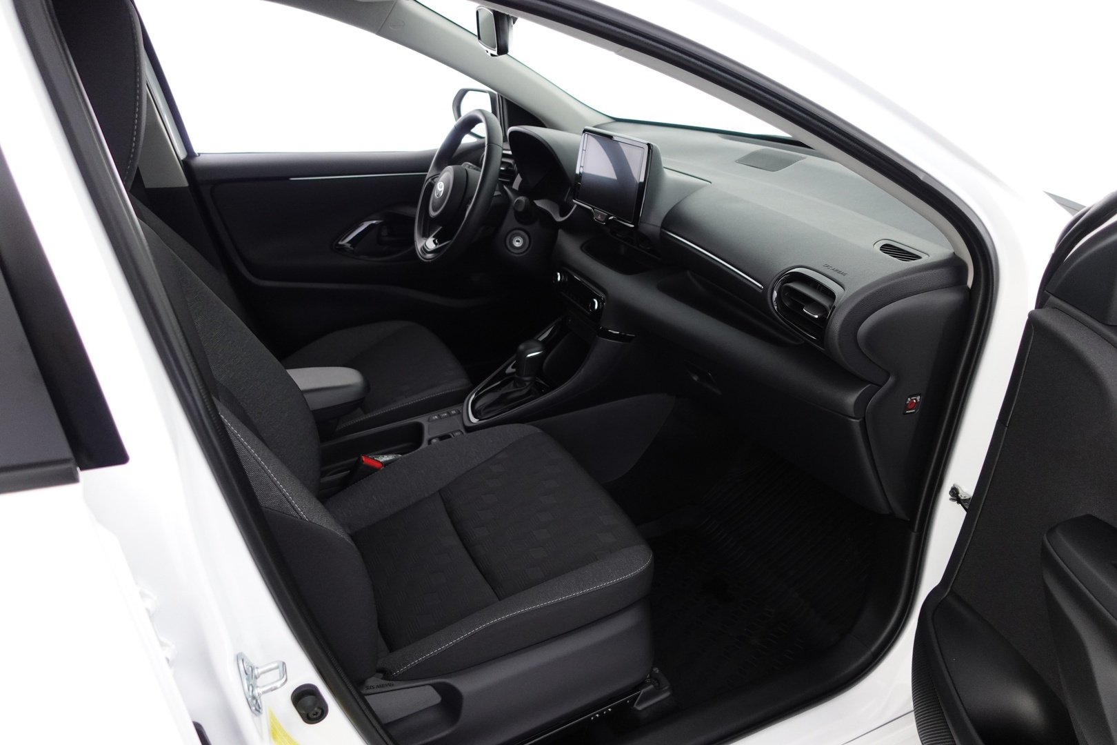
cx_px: 558
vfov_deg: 53.1
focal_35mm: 24
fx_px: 745
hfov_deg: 73.7
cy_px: 372
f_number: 1.8
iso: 640
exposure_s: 1/30
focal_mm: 9.4
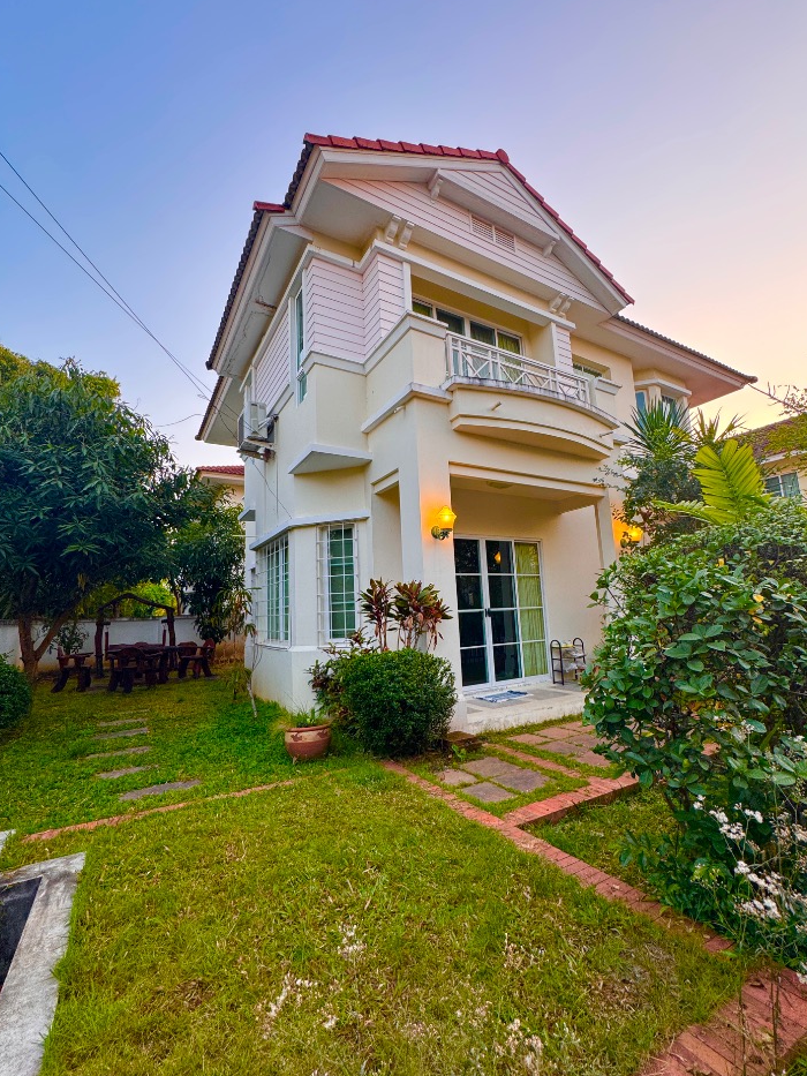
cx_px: 404
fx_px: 466
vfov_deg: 98.2
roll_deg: +2.5
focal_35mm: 15
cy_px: 548
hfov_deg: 81.8
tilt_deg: +9.3
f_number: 2.2
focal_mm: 2.22
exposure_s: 1/99
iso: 80
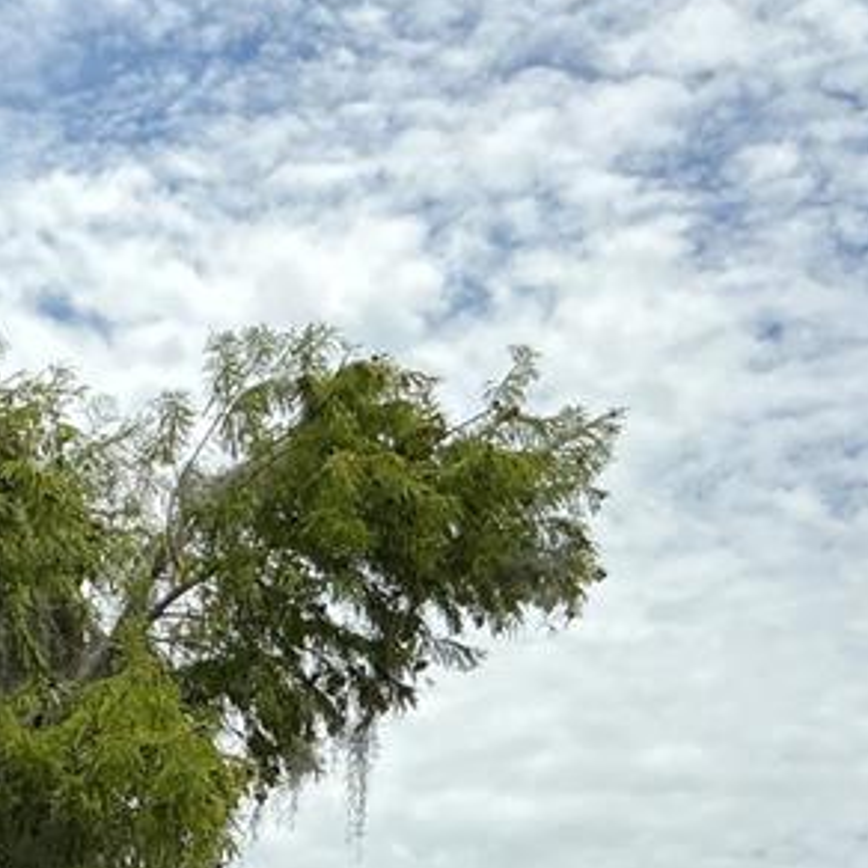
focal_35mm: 90
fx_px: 2553
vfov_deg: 18.1
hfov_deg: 18.1
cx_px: -250
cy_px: 1106
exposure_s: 1/2320
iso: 25
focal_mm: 3
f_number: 1.8
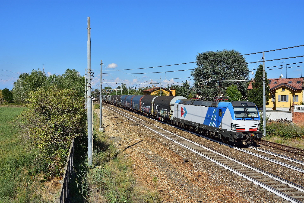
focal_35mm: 39
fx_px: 329
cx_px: 152
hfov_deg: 49.6
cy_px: 102
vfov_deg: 34.2
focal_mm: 26
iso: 200
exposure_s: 1/800
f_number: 7.1
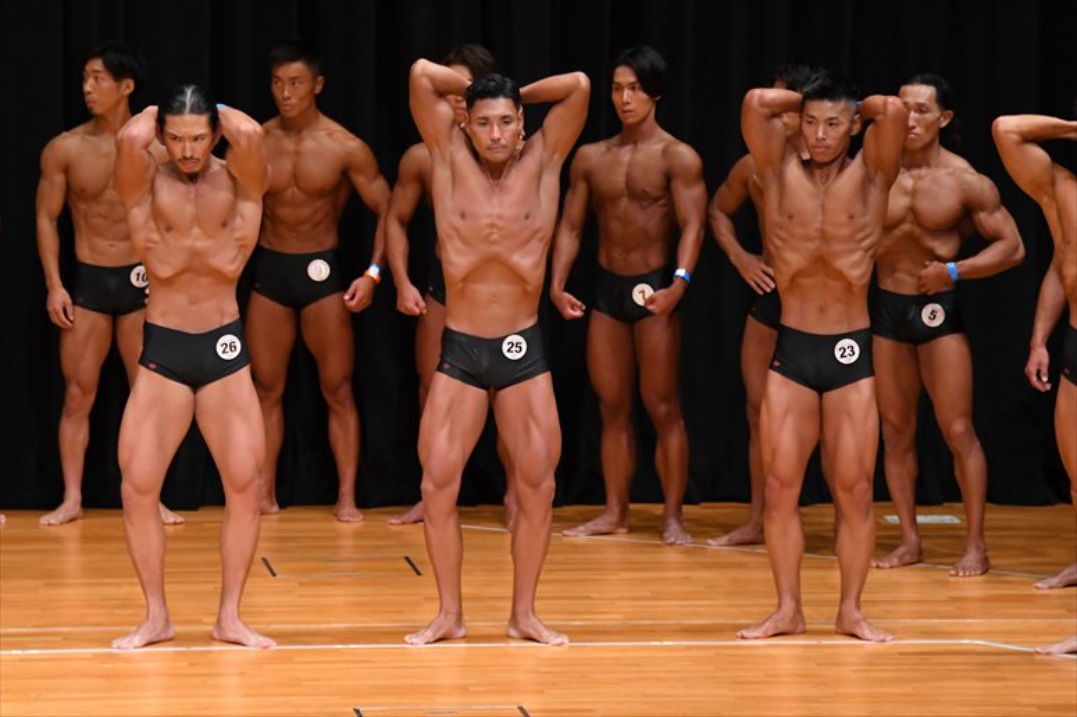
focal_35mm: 255
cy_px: 358
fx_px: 7625
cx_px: 538
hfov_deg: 8.1
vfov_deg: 5.4
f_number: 5.6
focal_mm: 170
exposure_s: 1/400
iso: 4000
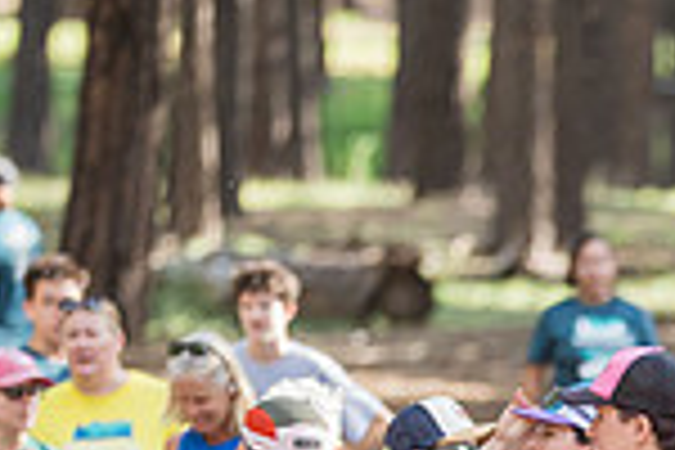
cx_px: 932
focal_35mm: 771
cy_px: 749
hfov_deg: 2.7
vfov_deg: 1.8
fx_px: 14455
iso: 1250
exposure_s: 1/1250
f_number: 2.8
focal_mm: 200
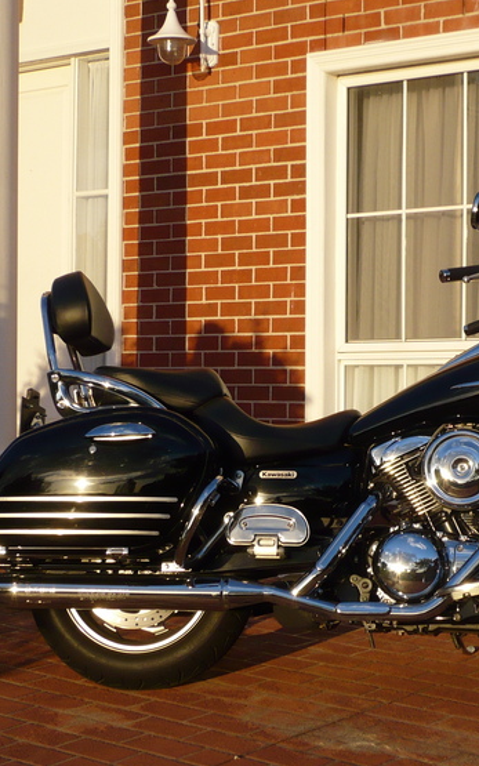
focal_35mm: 84
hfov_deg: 15.4
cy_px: 406
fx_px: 1754
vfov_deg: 24.6
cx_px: 409
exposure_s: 1/500
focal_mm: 9.1
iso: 100
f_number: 3.5
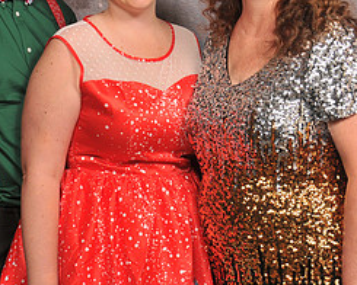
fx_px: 878
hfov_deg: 23.0
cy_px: 92
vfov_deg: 18.4
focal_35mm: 83
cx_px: 210
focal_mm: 25
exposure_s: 1/125
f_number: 5.6
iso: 200
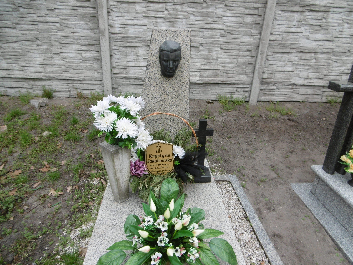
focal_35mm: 24
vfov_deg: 56.8
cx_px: 176
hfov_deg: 71.6
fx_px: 245
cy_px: 132
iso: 100
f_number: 3.1
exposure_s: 1/200
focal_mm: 4.3
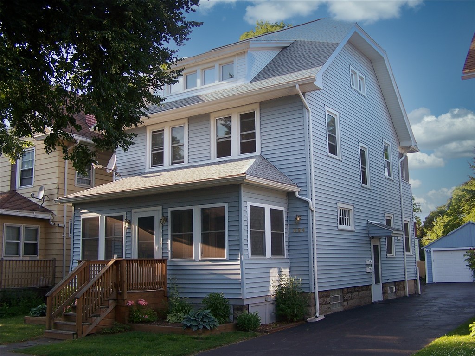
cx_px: 238
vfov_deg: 37.7
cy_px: 178
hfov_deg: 49.0
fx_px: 521
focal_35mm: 38
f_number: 2.8
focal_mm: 6.3
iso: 79
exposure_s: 1/133
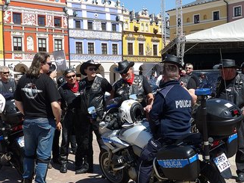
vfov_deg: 29.6
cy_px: 102
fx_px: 345
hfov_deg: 38.9
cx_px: 116
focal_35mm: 49
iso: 100
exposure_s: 1/800
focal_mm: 7.1
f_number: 4
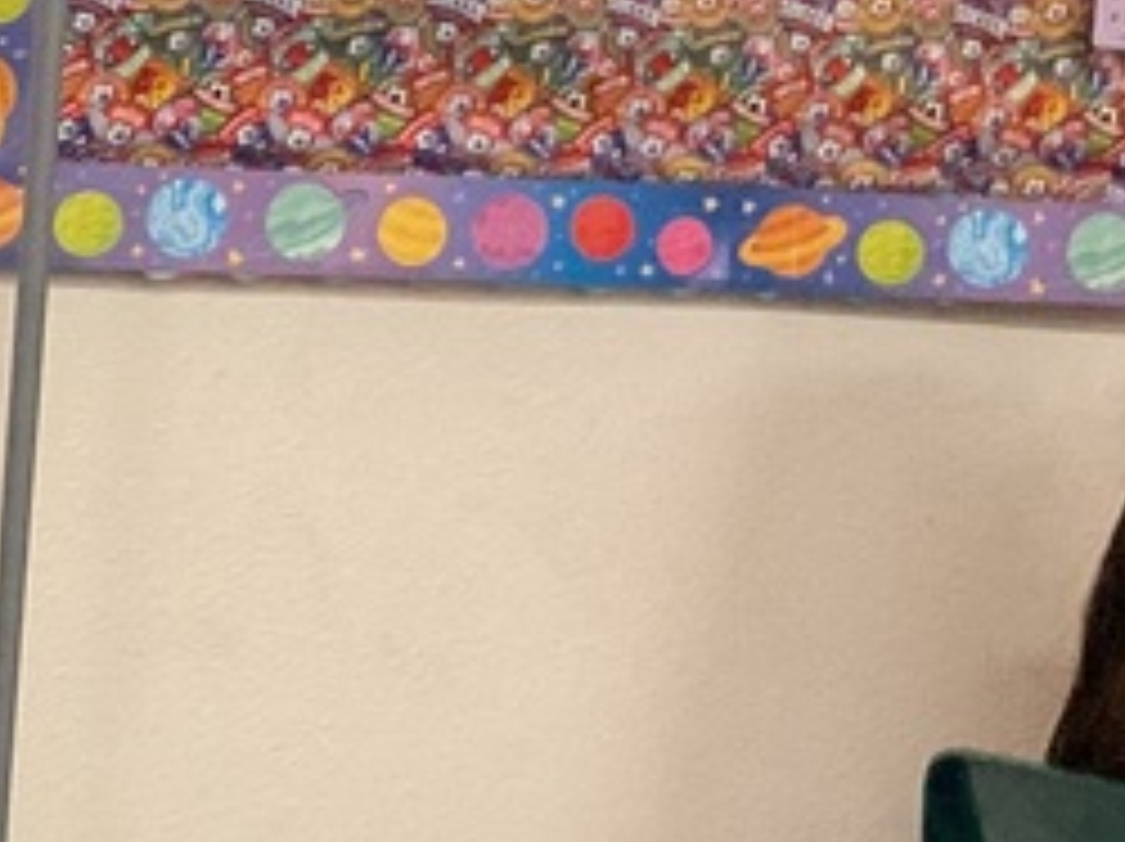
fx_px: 3864
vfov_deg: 12.3
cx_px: -1035
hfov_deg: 14.2
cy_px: 779
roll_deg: -3.5
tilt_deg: -8.8
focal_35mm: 119
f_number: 1.8
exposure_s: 1/60
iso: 250
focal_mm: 3
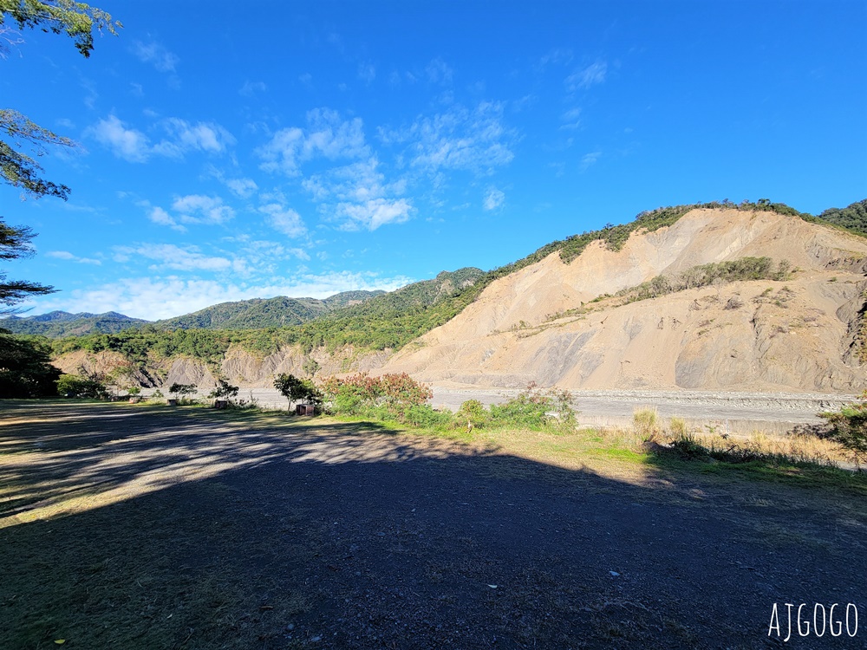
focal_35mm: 13
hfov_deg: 106.2
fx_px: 326
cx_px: 434
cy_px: 325
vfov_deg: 89.9
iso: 50
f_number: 2.2
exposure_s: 1/744
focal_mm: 2.2
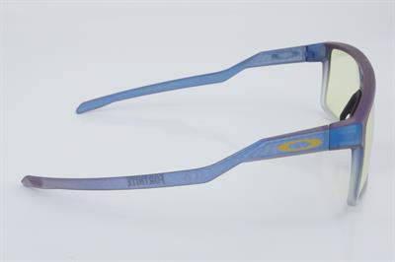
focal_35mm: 60
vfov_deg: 22.6
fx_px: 658
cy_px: 131
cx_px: 198
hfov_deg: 33.4
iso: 100
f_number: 32
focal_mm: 40
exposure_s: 1/4
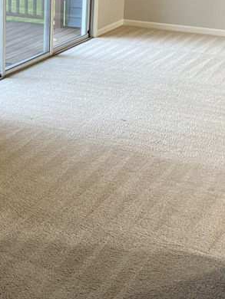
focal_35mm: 72
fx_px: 623
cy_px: 68
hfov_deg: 19.8
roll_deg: -0.1
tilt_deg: -14.1
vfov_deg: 26.6
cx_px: -2
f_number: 1.5
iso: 320
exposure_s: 1/60
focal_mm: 5.7
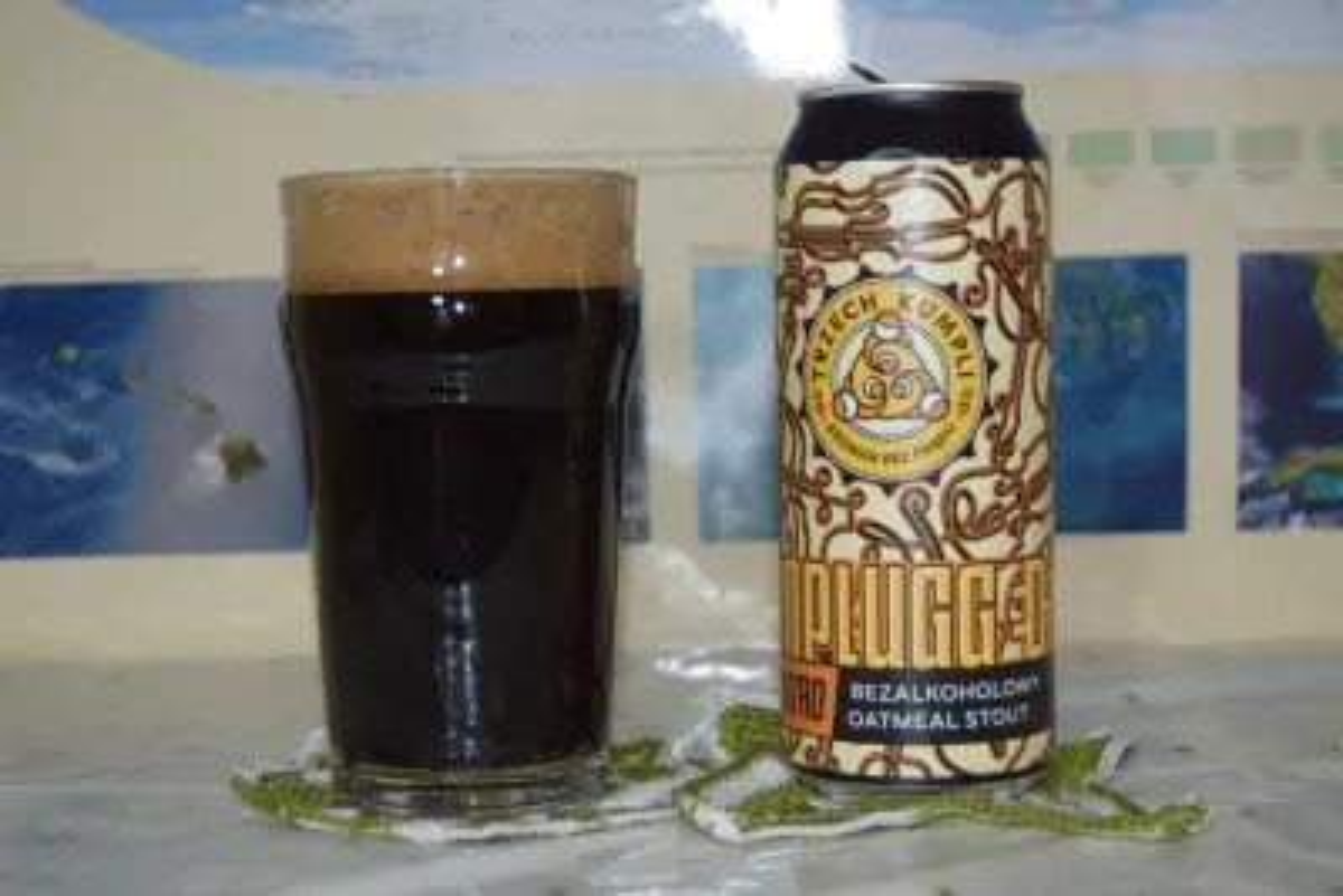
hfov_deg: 31.9
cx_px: 672
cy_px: 448
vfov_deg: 21.6
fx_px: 2351
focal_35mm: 63
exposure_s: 1/60
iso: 400
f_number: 5
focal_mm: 42
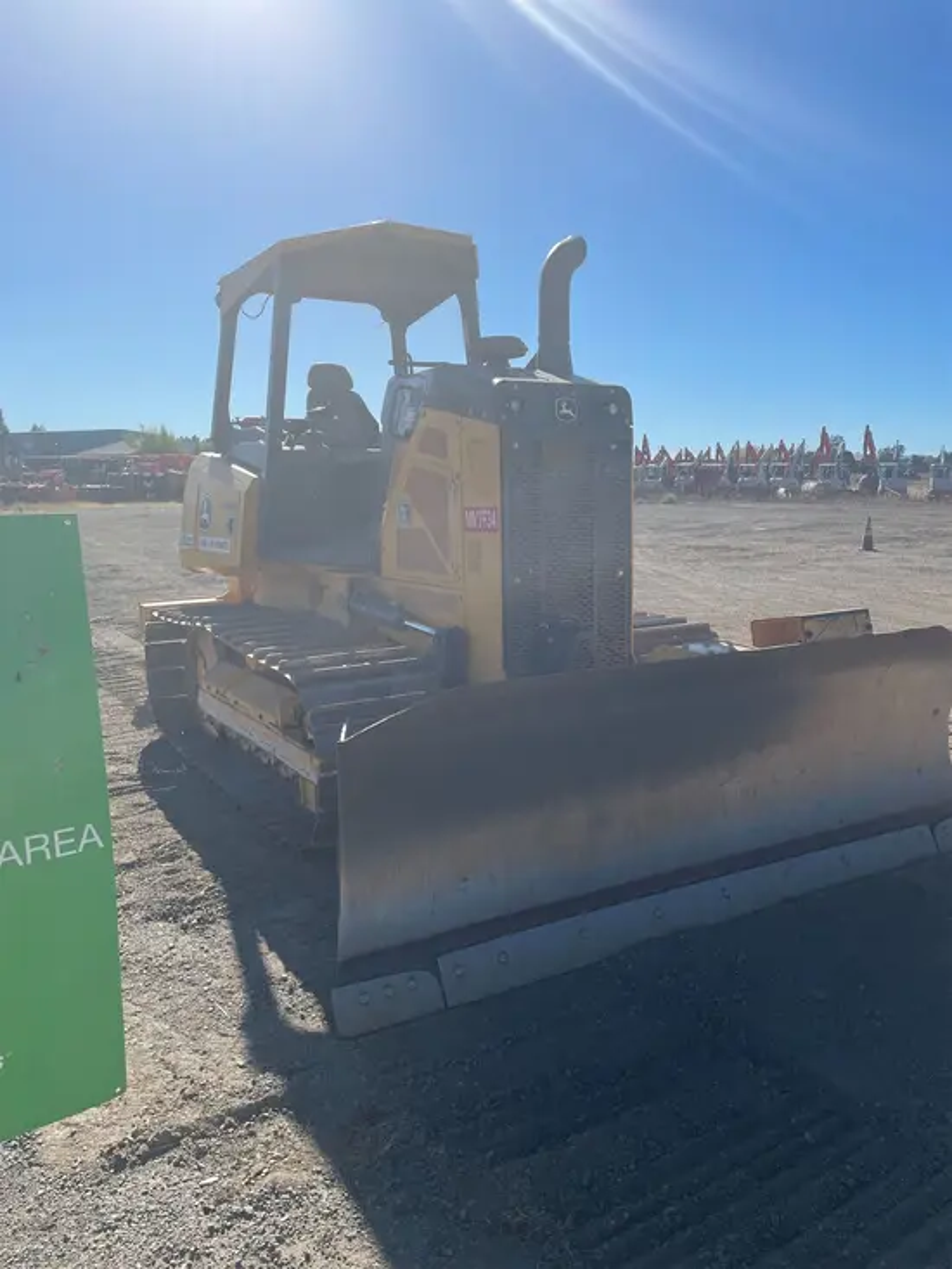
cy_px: 634
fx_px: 953
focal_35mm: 26
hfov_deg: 53.1
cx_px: 476
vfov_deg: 67.3
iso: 32
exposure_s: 1/5051
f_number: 1.6
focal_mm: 4.2
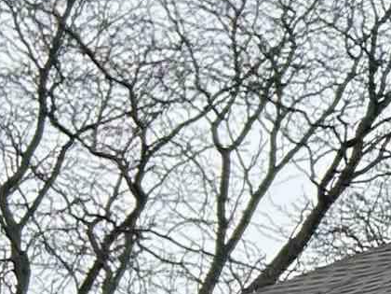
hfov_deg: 8.7
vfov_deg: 7.7
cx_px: 1167
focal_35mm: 190
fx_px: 2146
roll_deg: -1.2
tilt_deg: +9.5
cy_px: 389
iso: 50
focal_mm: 5.7
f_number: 1.5
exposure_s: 1/909
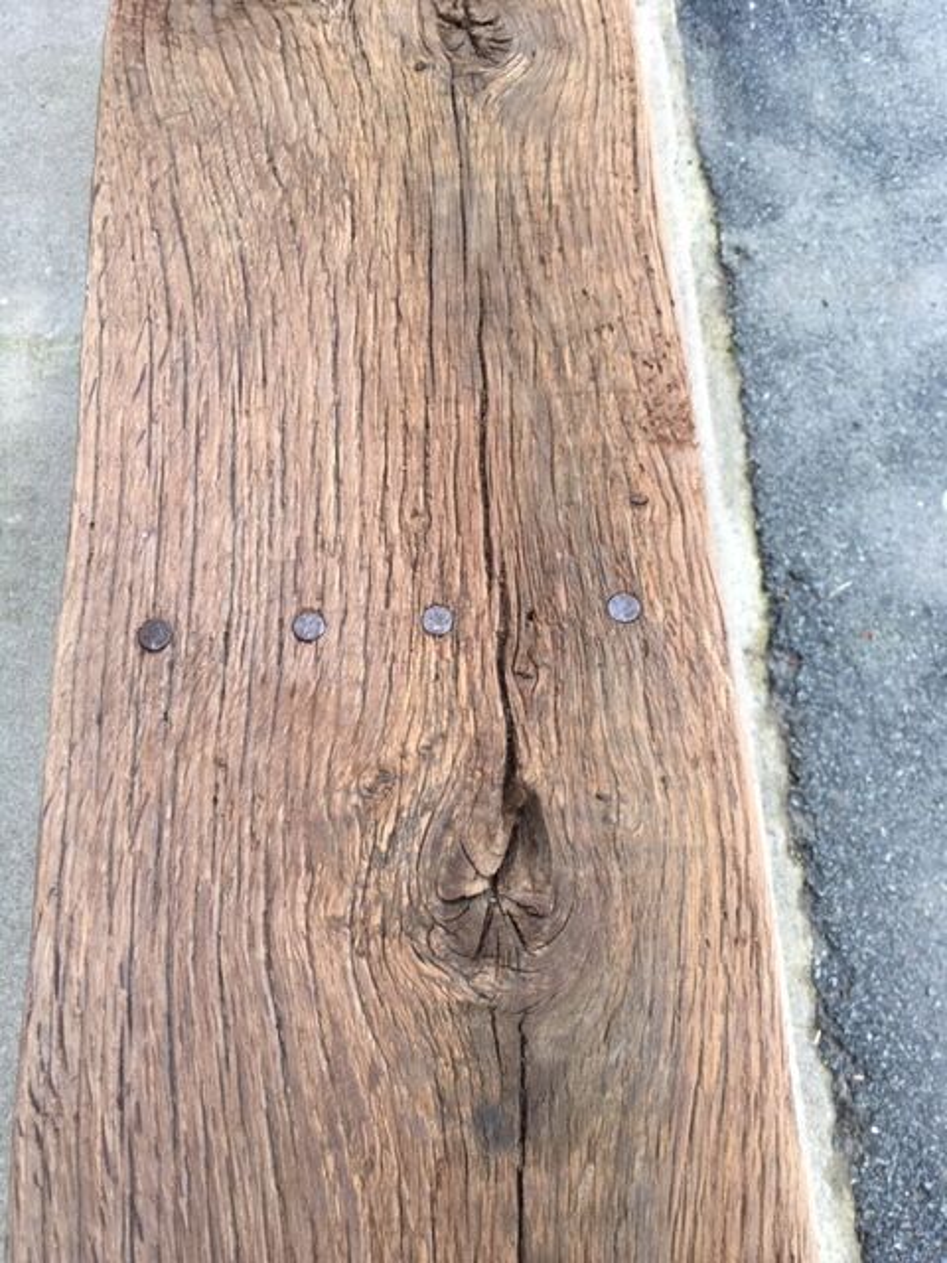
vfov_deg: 61.7
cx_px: 474
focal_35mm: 29
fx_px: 1058
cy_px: 632
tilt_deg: -69.0
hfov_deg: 48.2
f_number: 2.2
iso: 25
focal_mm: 4.15
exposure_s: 1/100
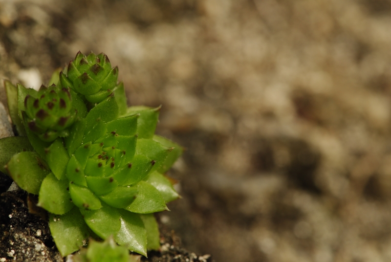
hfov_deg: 16.0
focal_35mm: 128
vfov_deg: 10.8
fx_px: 1387
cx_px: 196
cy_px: 131
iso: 200
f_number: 8
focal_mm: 85
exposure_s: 1/200
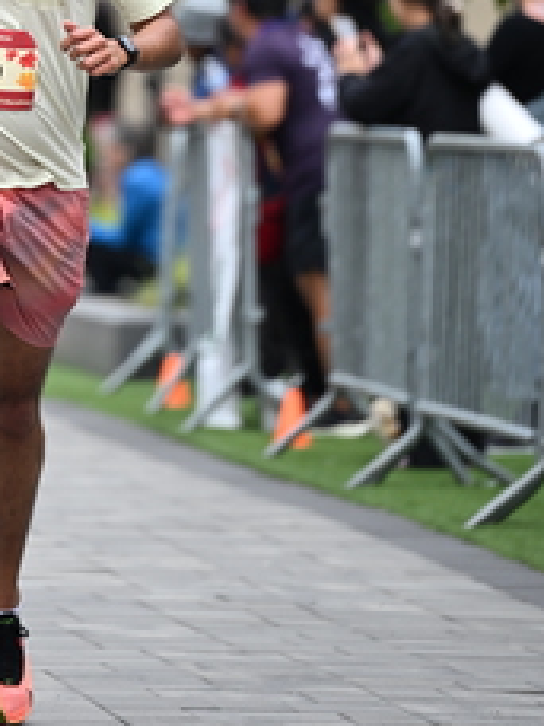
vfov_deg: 4.3
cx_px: 11
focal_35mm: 464
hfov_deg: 3.2
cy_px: -60
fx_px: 9723
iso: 640
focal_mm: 200
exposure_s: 1/2000
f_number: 2.8
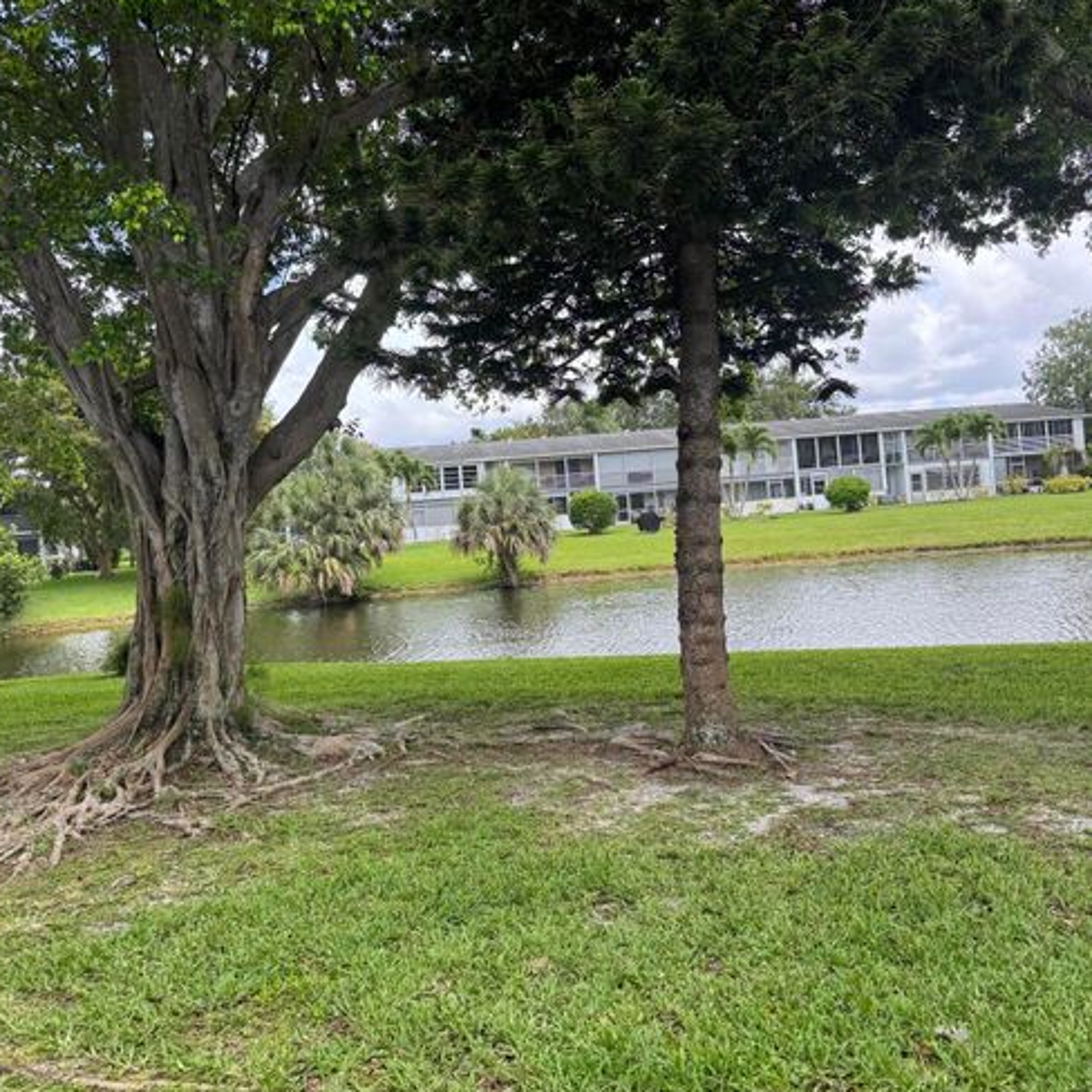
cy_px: 487
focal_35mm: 29
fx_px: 1035
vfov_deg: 55.5
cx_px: 535
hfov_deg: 55.6
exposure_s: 1/842
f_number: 1.78
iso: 80
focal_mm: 6.76
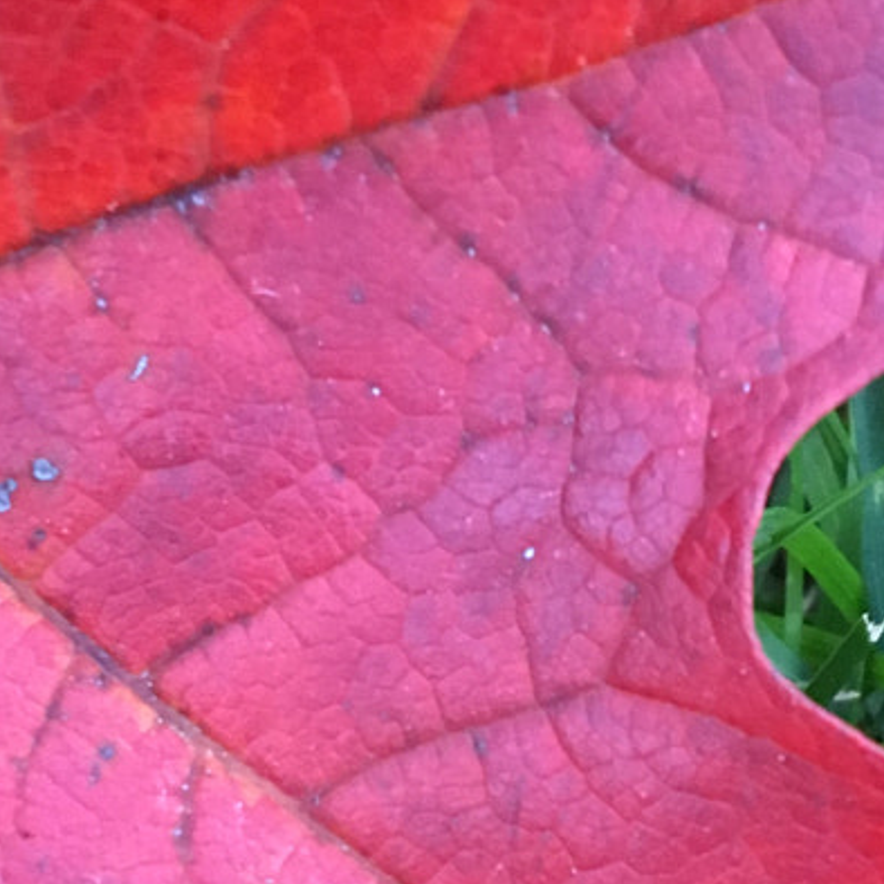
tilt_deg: -71.2
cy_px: 927
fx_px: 3005
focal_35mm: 104
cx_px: 354
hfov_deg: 16.7
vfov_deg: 16.3
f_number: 2.2
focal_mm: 4.15
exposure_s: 1/24
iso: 200
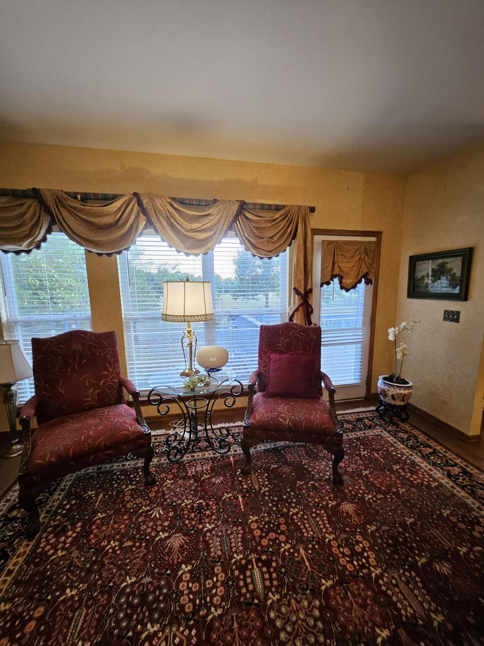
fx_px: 242
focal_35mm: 13
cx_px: 242
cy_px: 323
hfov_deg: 89.9
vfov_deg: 106.2
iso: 200
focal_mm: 1.74
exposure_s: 1/60
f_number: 2.2
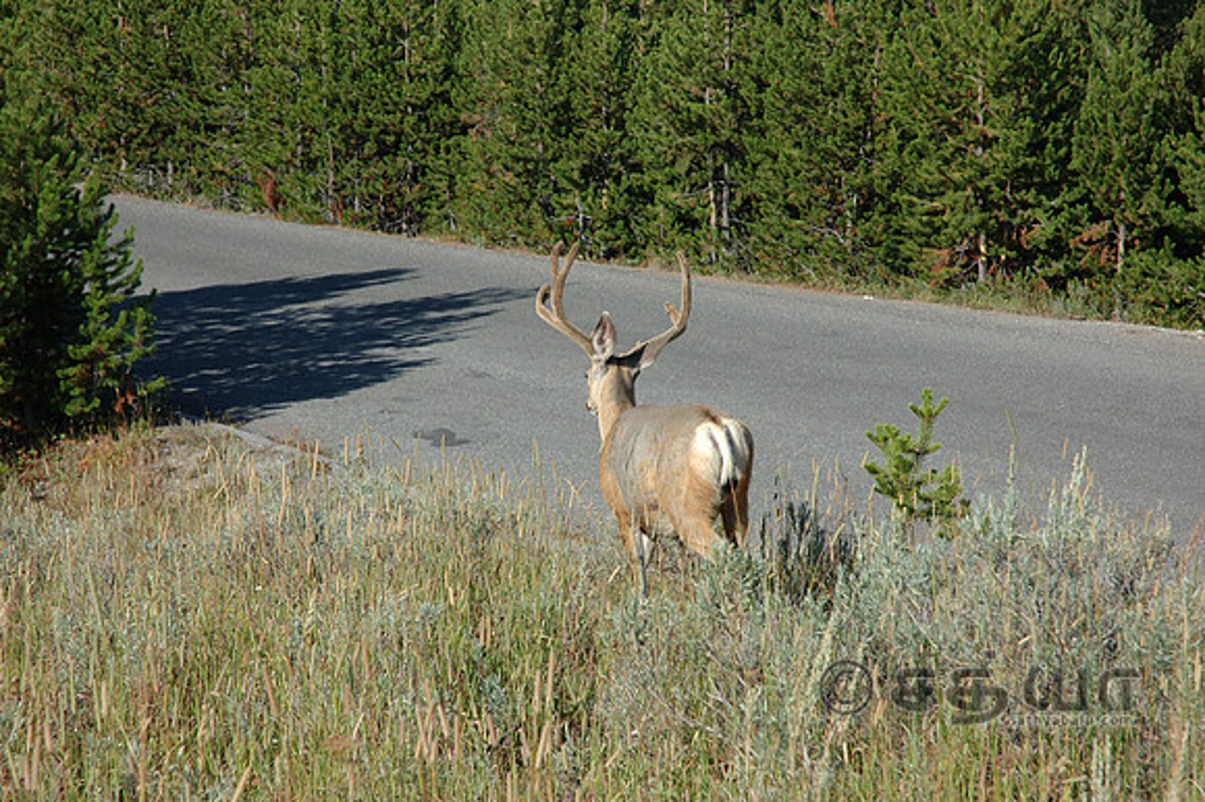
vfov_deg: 13.0
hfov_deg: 19.5
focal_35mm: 105
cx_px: 602
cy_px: 401
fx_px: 3512
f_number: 9
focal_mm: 70
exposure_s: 1/250
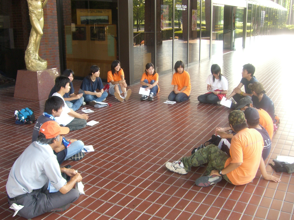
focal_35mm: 41
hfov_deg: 45.8
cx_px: 142
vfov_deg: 35.1
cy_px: 116
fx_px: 348
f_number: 2.7
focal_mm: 6.2
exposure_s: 1/100
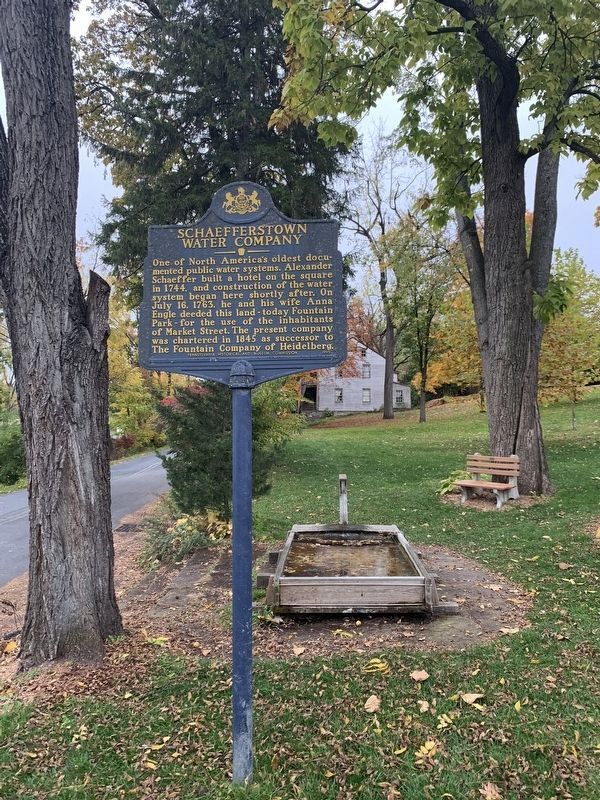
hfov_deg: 53.1
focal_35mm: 26
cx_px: 300
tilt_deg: +2.6
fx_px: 601
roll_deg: +0.3
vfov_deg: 67.3
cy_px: 400
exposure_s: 1/68
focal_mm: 4.25
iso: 100
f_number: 1.8
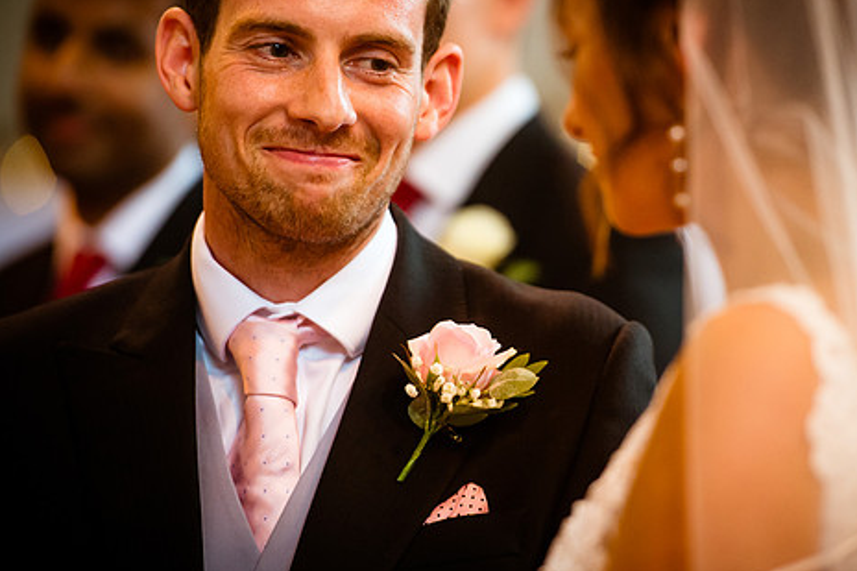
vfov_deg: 5.5
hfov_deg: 8.2
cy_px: 229
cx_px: 519
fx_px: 5949
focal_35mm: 250
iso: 3600
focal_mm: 200
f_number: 2.8
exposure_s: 1/320
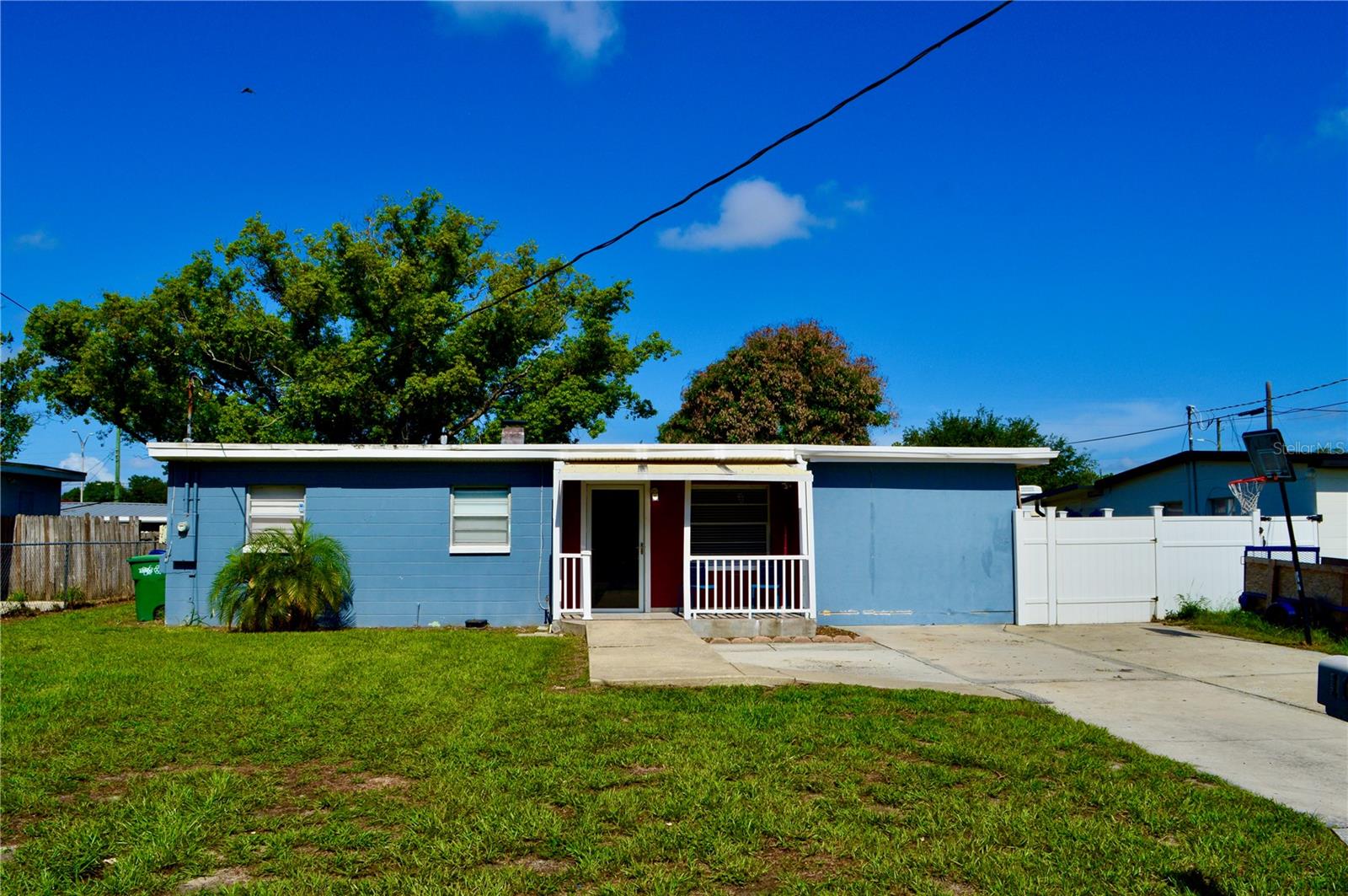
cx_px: 674
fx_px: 1010
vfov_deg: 47.8
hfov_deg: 67.4
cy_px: 448
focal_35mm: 27
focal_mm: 18
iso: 160
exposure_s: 1/500
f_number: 11
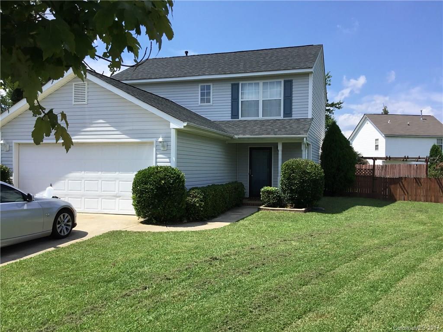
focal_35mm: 31
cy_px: 166
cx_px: 222
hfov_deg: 58.4
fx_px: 397
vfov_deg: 45.4
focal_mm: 3.3
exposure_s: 1/1314
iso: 25
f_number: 2.4
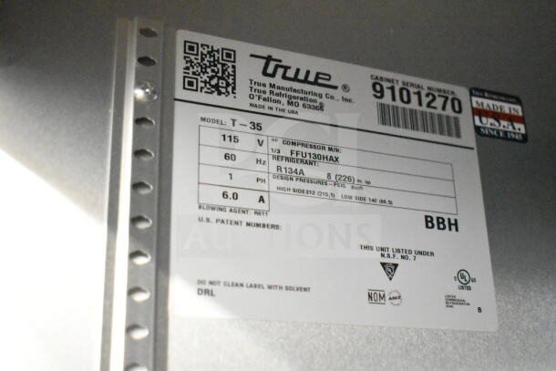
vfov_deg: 28.1
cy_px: 186
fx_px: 741
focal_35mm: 48
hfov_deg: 41.1
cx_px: 278
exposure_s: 1/50
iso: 20000
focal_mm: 32
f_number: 4.5
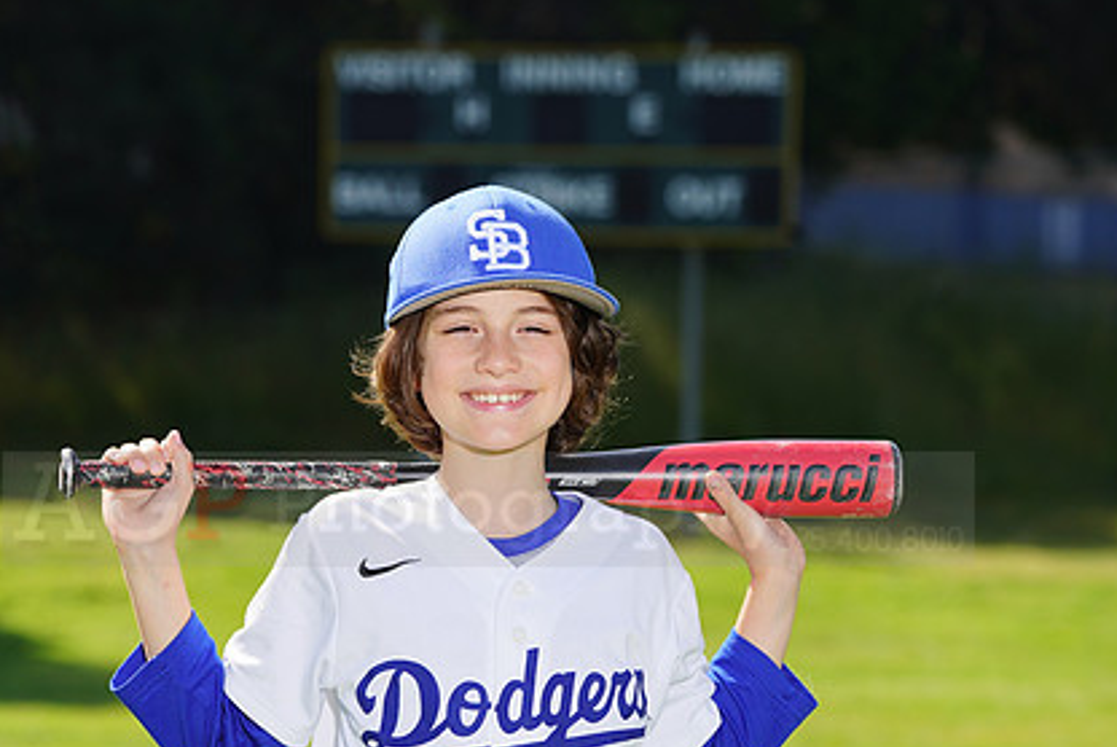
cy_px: 488
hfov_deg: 8.5
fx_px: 7483
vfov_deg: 5.7
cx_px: 454
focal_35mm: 241
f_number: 8
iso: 100
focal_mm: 173
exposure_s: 1/250
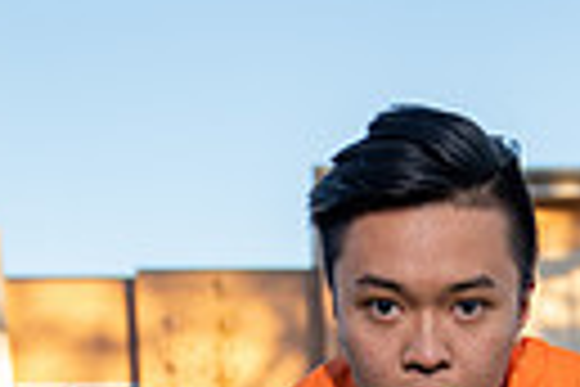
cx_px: 504
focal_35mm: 119
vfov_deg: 9.8
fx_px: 1917
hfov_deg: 17.0
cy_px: 994
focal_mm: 34
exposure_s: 1/250
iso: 200
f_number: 3.2
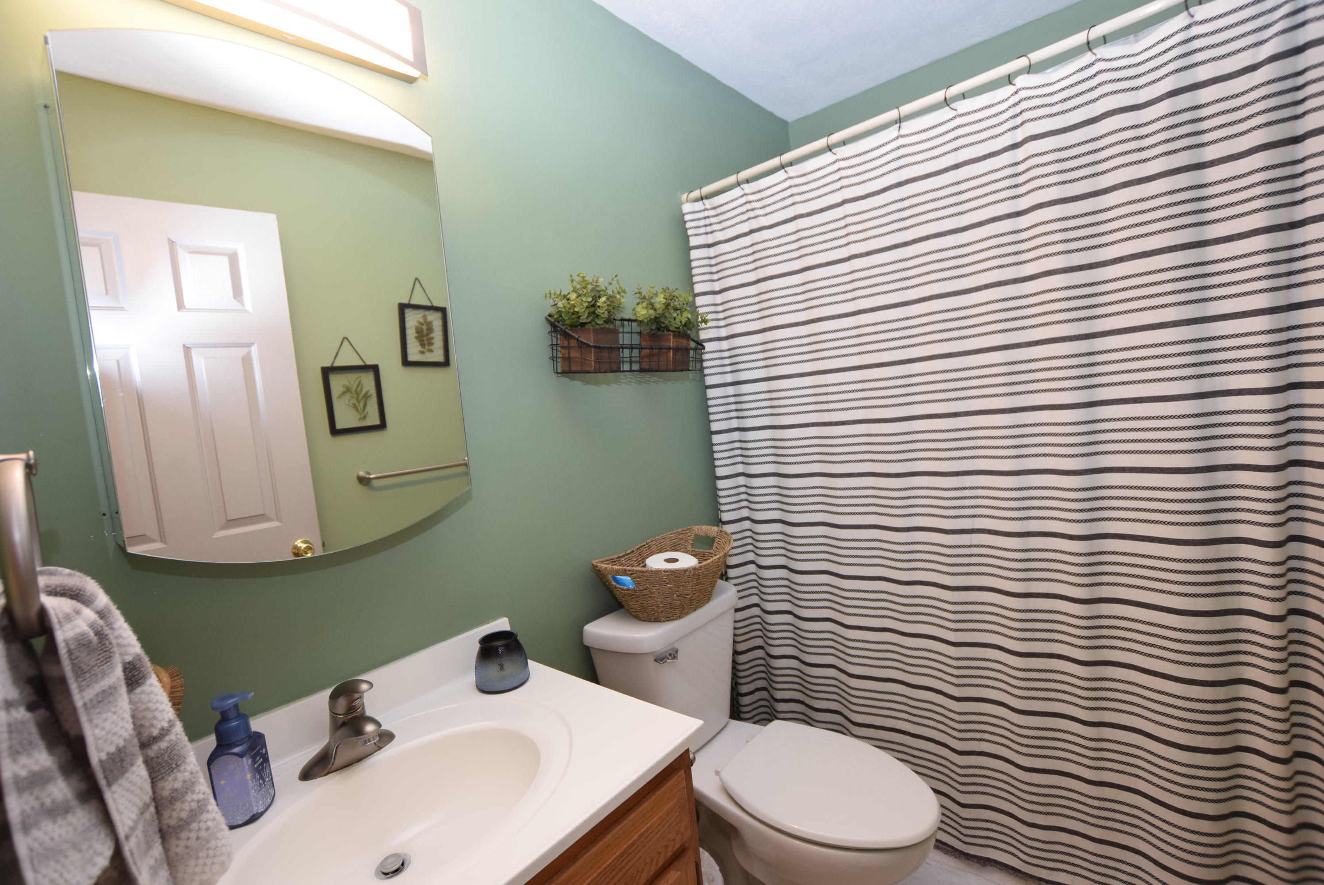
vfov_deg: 77.4
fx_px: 552
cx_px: 662
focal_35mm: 15
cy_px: 442
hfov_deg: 100.3
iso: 800
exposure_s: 1/60
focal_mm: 10
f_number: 4
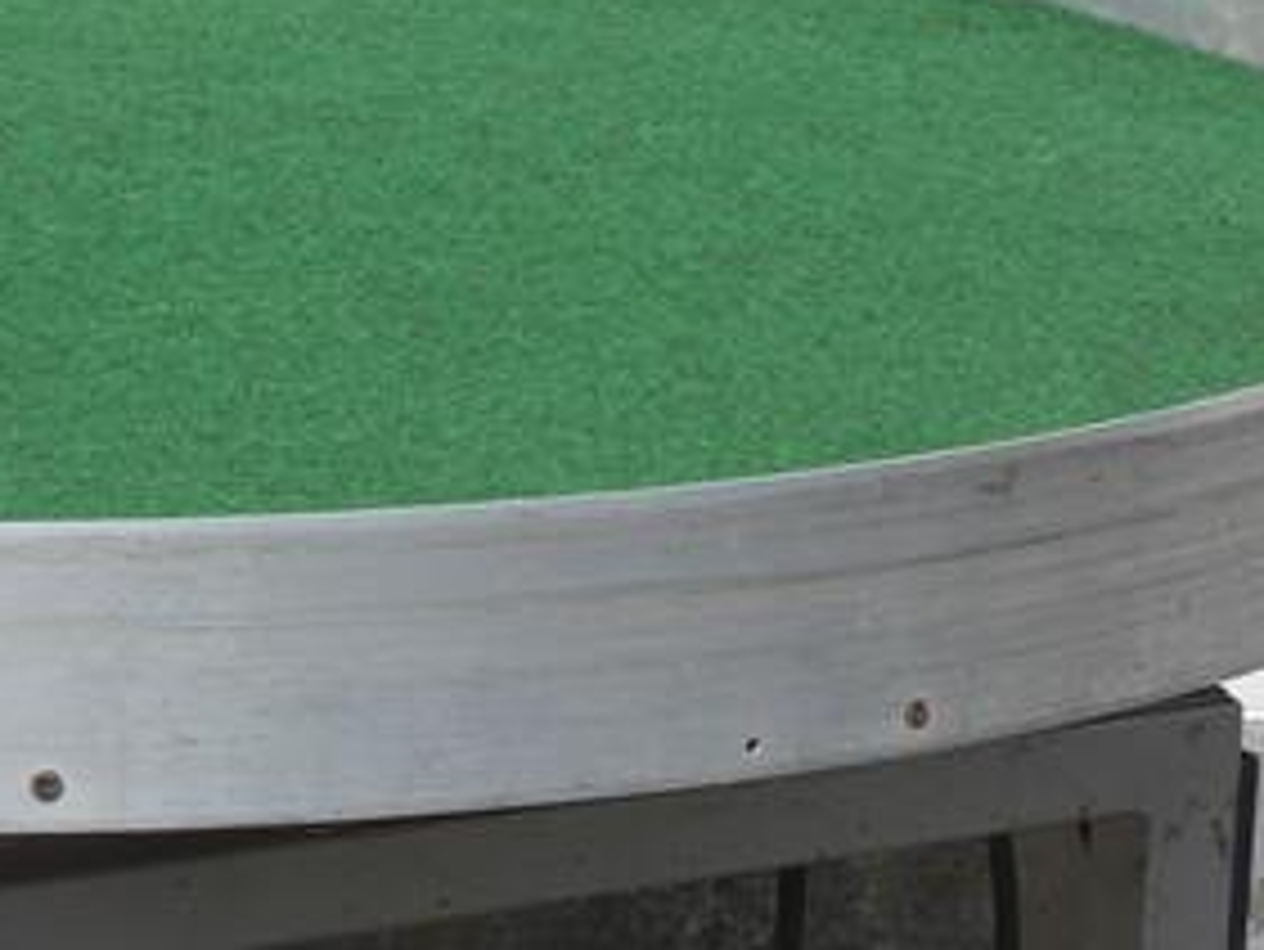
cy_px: 1202
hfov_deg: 8.2
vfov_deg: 6.2
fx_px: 8767
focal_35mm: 240
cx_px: -22
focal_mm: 33
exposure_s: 1/400
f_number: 9
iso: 160
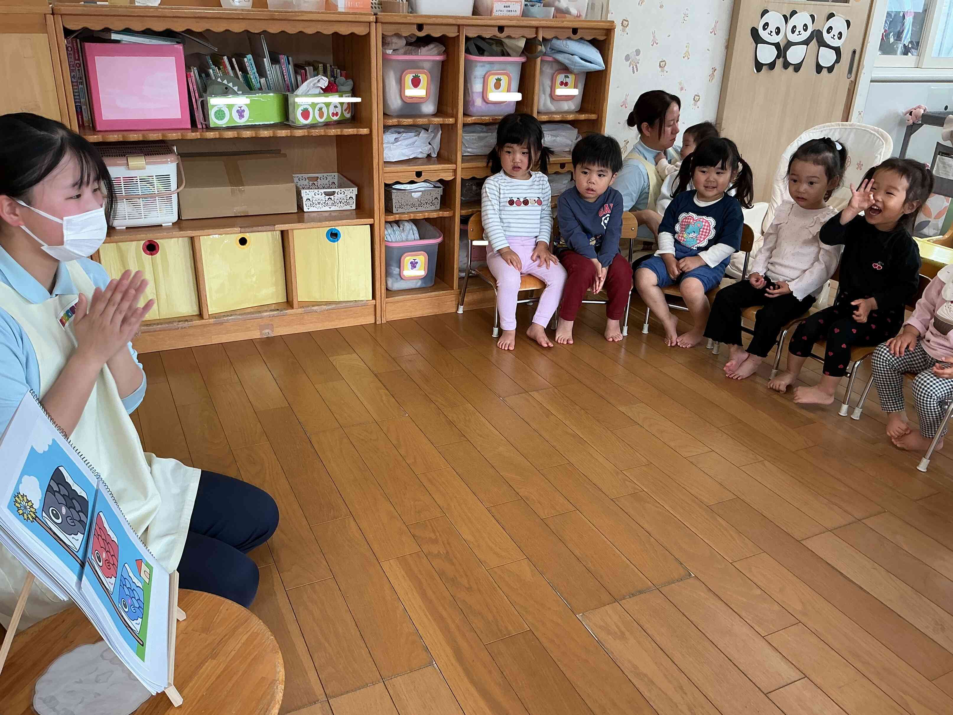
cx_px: 476
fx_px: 798
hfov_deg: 61.7
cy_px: 358
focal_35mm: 29
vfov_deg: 48.2
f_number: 1.8
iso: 40
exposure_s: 1/60
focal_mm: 3
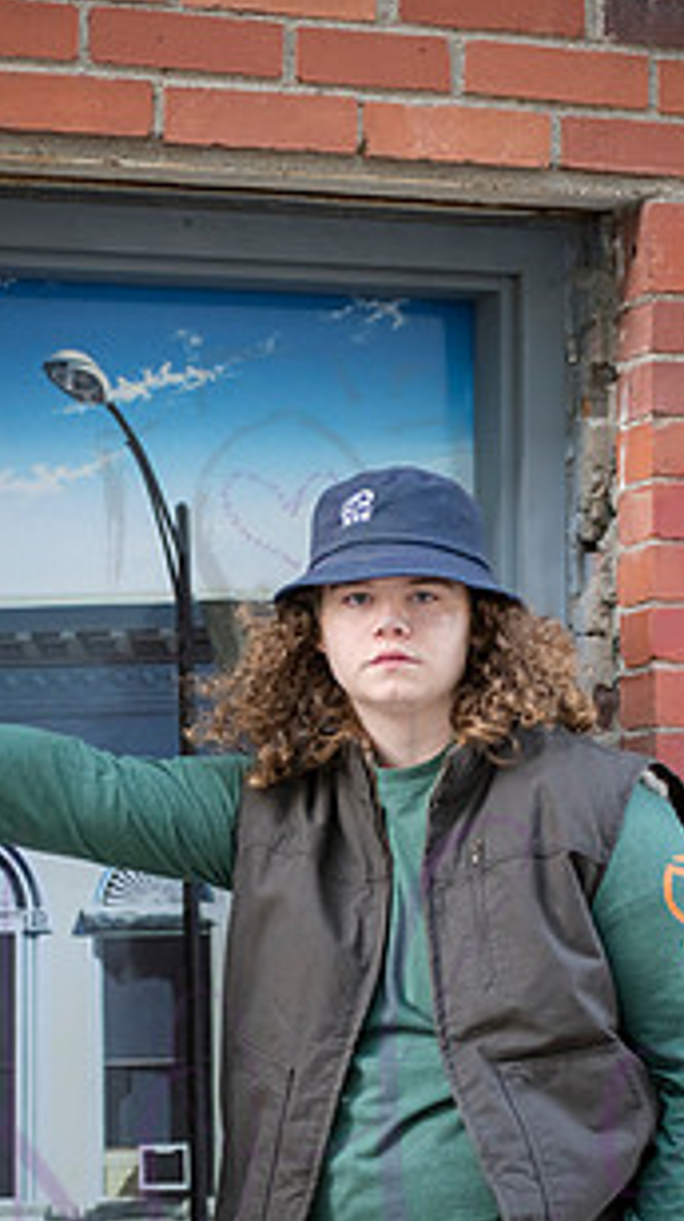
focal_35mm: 123
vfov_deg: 17.4
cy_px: 875
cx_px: 298
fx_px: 3978
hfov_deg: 9.8
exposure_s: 1/320
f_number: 2.8
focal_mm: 80
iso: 640
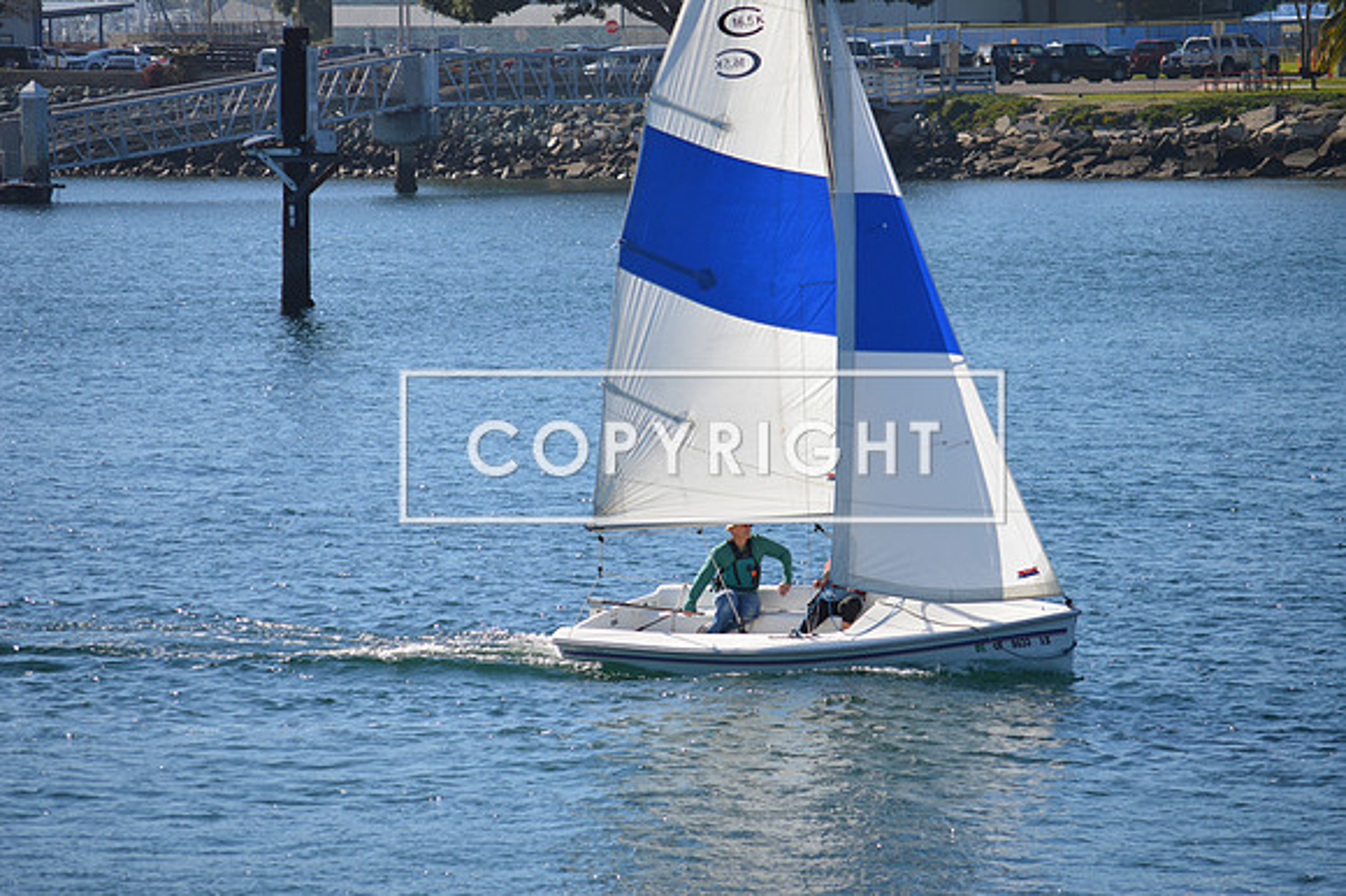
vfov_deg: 6.8
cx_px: 673
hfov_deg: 10.2
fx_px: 7567
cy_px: 448
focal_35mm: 202
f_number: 6.3
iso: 100
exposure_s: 1/640
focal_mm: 135
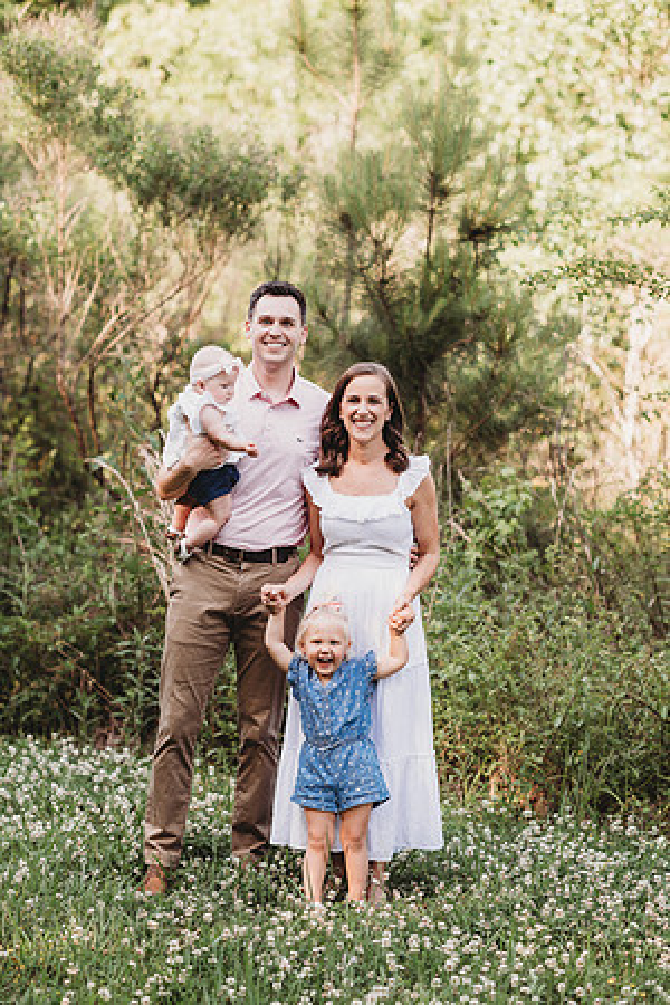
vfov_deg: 23.9
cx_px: 335
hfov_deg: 16.1
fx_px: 2373
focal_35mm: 85
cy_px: 502
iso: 100
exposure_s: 1/250
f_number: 2.2
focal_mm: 85
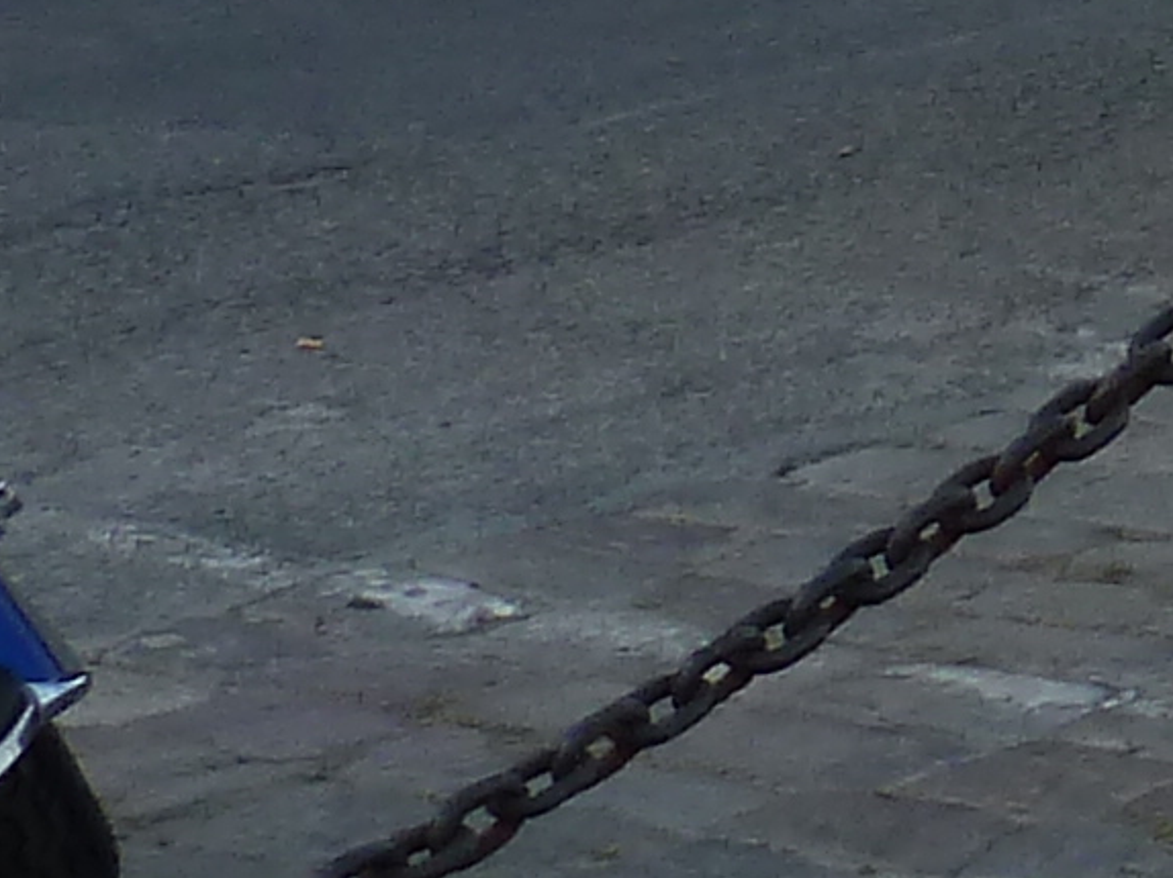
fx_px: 8739
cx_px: 4001
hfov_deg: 6.7
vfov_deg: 5.5
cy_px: -1491
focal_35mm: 258
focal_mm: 6.1
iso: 80
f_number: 4
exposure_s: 1/250
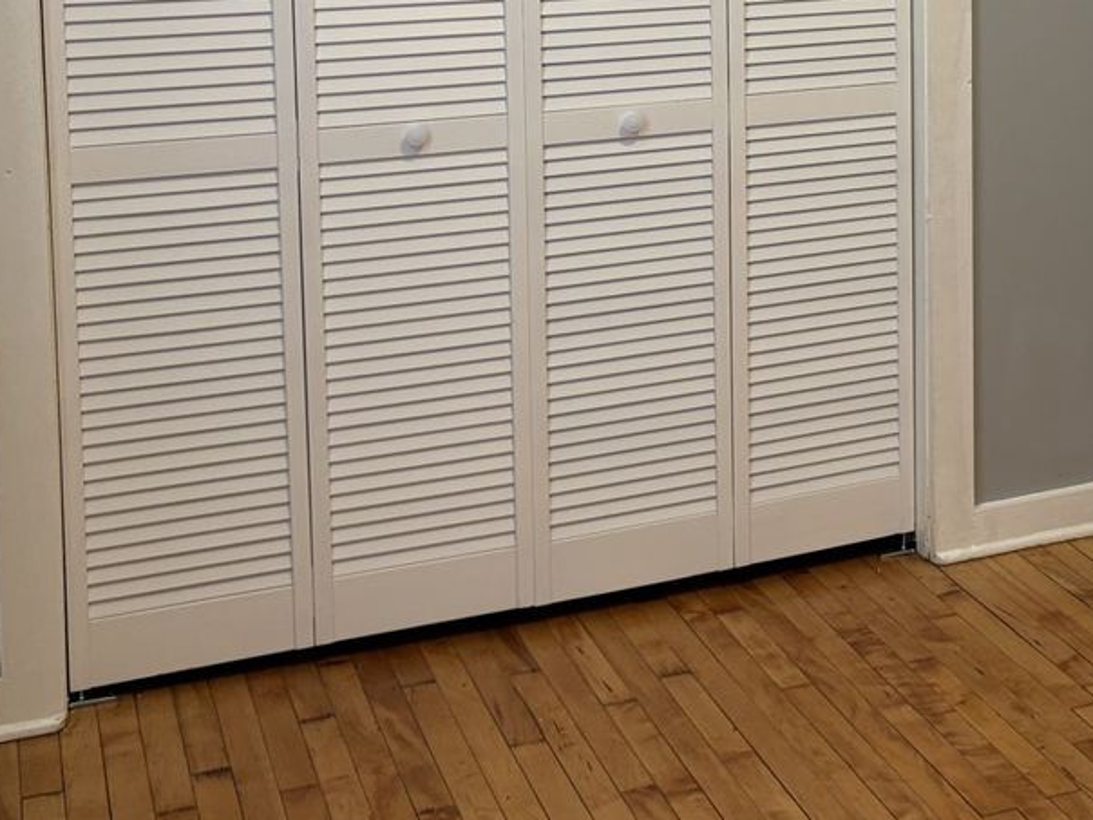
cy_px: -42
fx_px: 1958
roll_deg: +1.0
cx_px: 914
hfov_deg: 30.3
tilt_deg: -4.2
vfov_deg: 22.5
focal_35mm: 62
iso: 64
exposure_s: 1/60
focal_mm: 5.96
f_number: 1.6
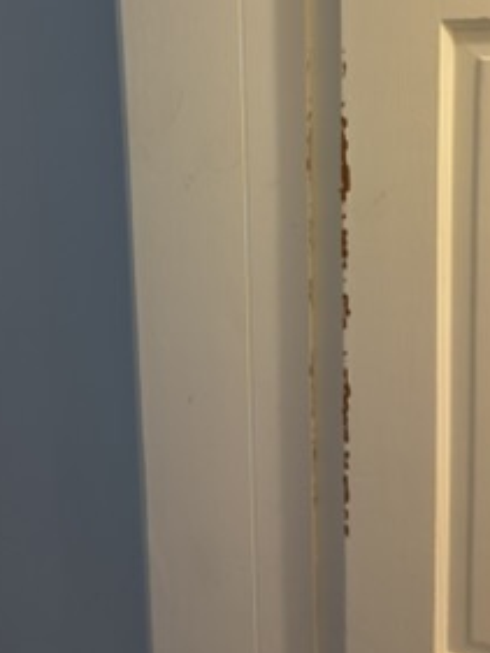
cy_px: 146
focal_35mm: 41
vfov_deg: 43.9
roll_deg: +0.6
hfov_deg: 34.8
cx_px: 327
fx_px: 773
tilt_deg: -5.1
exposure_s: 1/60
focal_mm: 6.76
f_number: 1.78
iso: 250
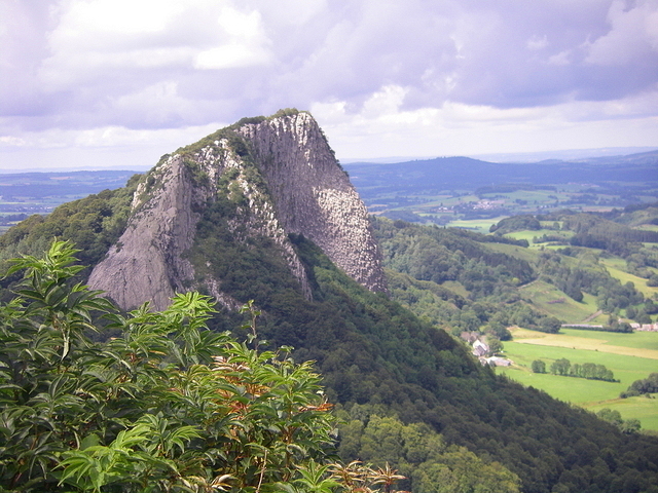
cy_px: 246
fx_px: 1654
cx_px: 329
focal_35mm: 87
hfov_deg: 22.5
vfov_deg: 17.0
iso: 80
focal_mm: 14.4
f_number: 4
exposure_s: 1/320
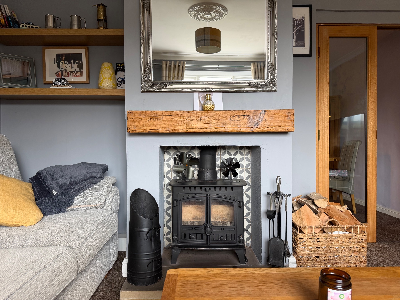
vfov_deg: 56.8
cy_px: 150
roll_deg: +0.6
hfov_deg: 71.6
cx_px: 200
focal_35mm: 24
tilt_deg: -0.6
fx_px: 277
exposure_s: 1/121
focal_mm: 6.76
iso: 160
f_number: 1.78
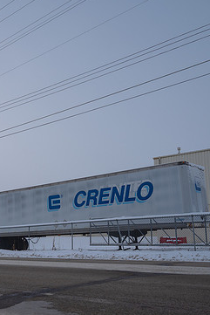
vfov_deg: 46.3
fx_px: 367
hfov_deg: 30.0
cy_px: 177
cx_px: 5
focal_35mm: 42
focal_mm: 24
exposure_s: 1/1600
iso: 200
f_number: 5.6
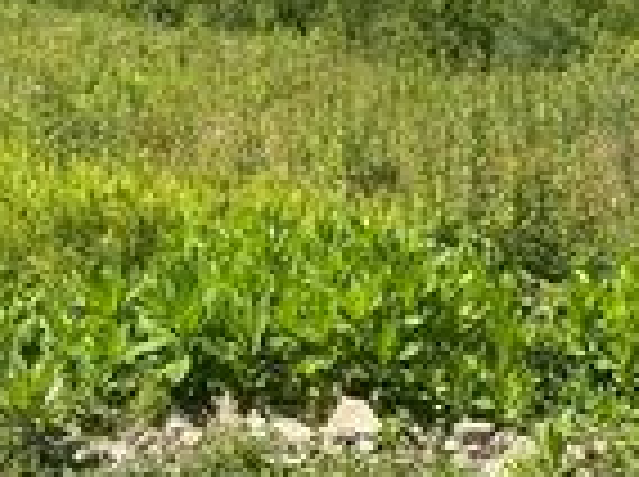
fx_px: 1345
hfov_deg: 26.6
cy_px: -196
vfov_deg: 18.3
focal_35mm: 73
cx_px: 232
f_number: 1.78
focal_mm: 6.86
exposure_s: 1/3356
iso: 80
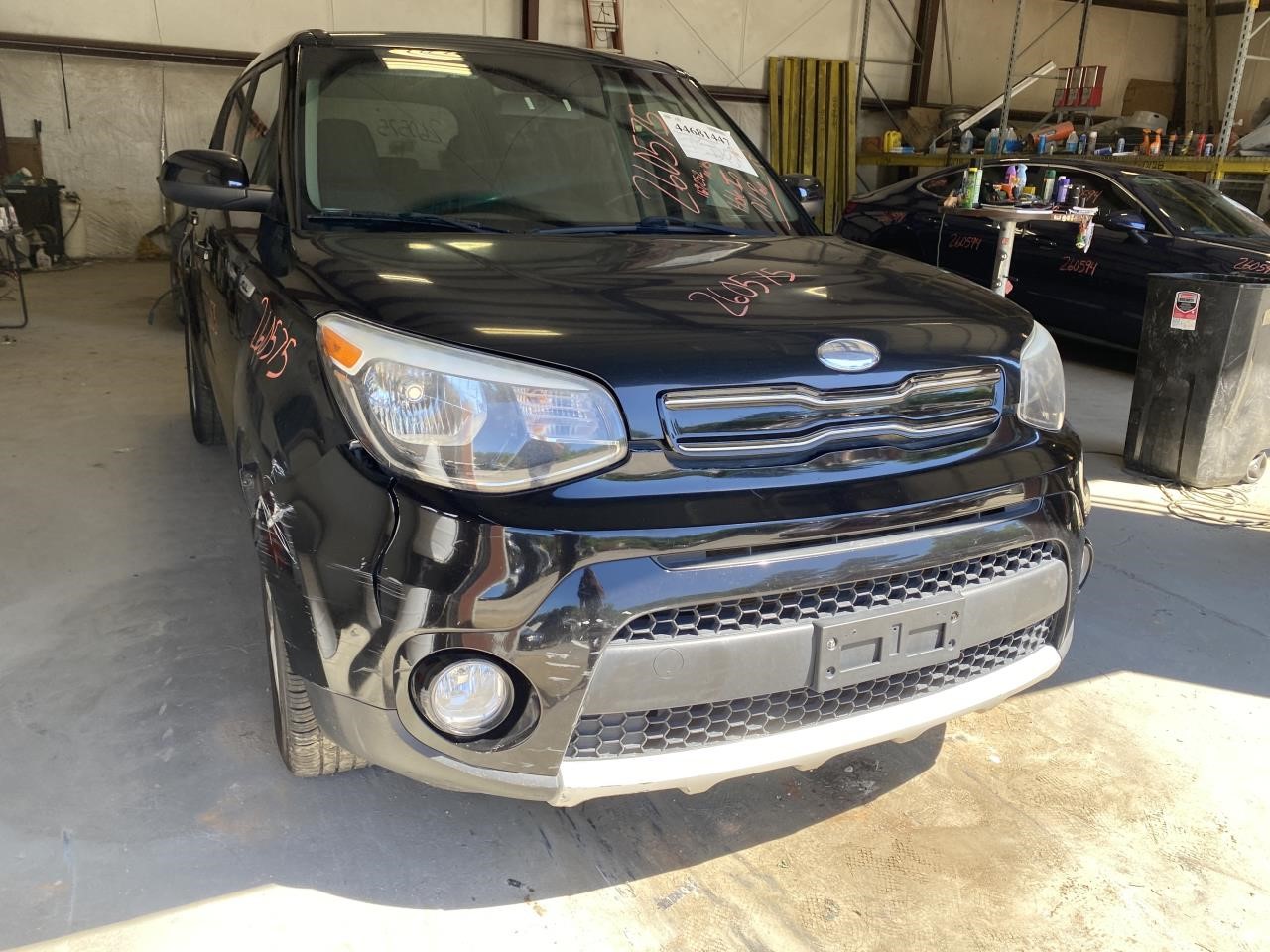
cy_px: 476
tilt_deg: -11.6
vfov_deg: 53.1
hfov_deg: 67.3
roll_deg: -3.4
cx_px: 635
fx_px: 954
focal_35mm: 26
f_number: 1.8
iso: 32
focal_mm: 4.25
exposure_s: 1/205
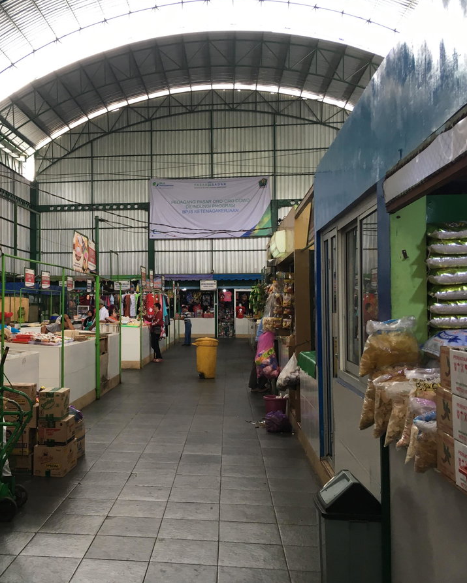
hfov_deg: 38.5
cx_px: 140
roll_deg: -0.5
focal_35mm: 38
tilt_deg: +2.7
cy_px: 290
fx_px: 657
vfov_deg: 47.9
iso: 25
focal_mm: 4.15
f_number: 2.2
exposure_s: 1/33
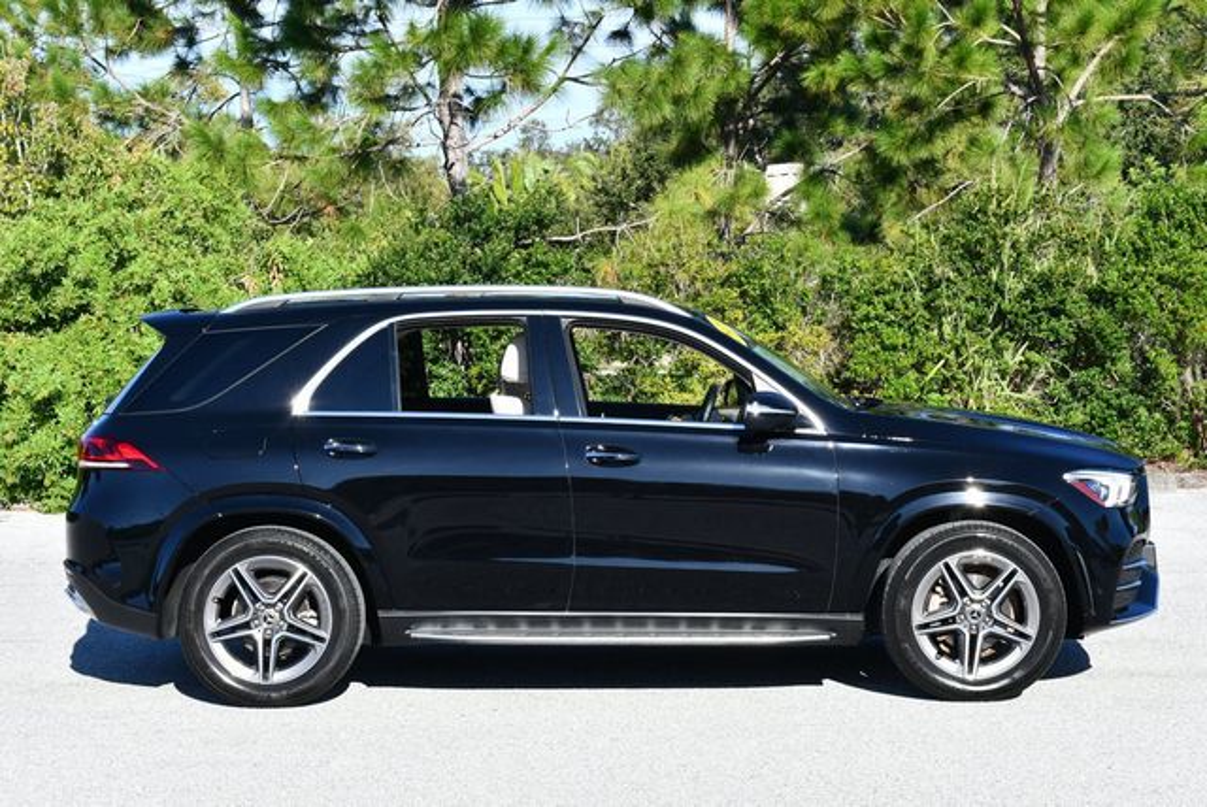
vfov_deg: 19.0
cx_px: 604
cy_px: 404
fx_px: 2416
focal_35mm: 72
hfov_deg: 28.0
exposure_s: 1/250
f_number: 8
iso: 200
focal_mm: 36
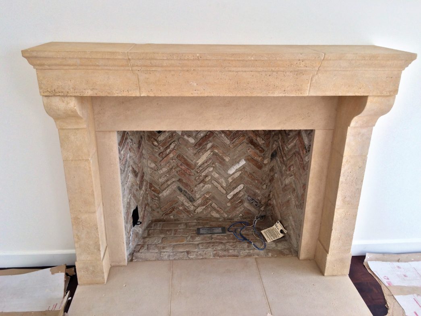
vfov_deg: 48.2
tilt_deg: -23.6
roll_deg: +0.6
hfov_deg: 61.7
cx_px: 210
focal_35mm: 29
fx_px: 353
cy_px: 158
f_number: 2.2
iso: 32
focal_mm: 4.15
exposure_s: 1/120
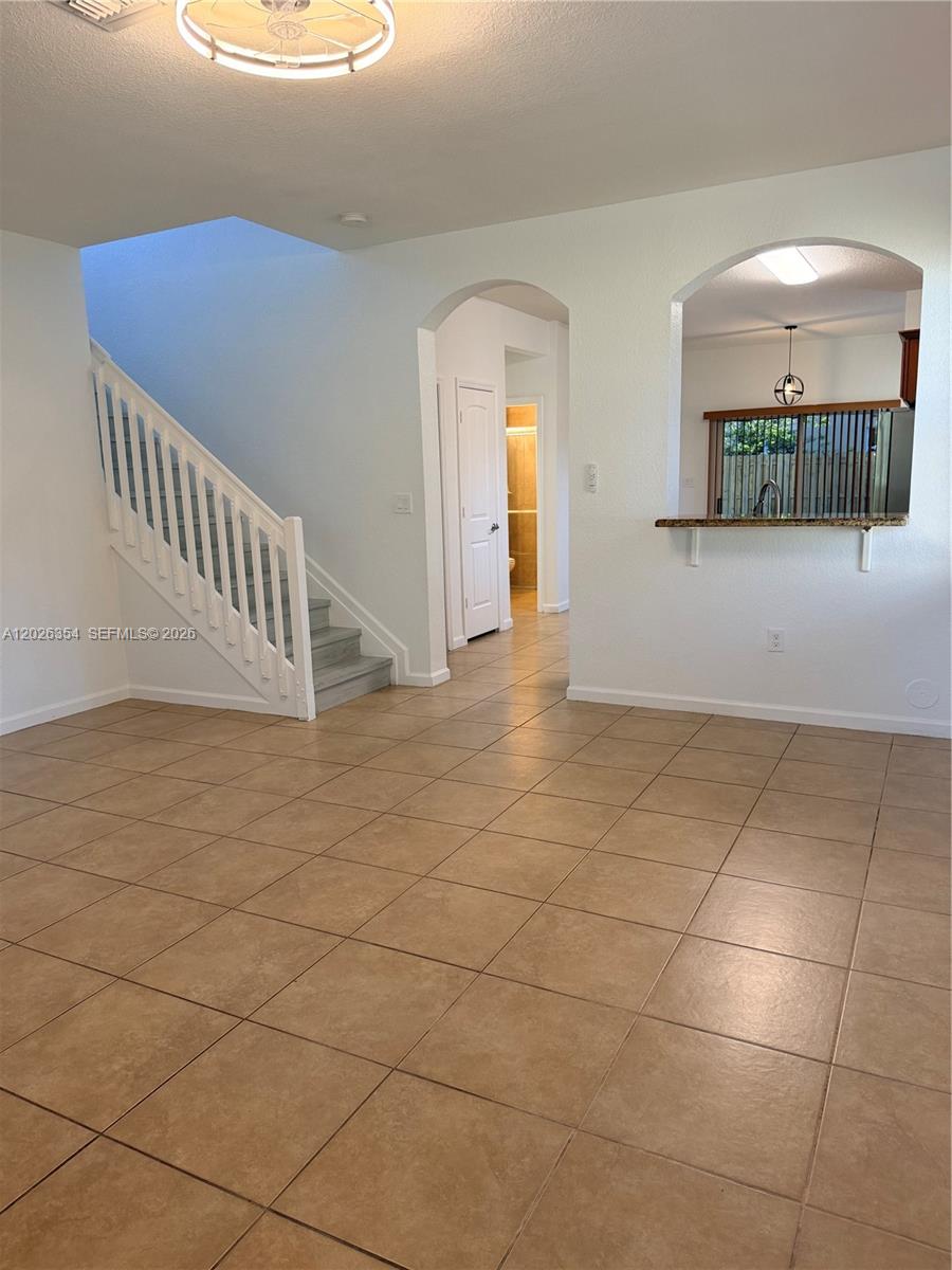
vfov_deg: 71.6
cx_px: 476
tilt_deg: -10.3
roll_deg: +1.7
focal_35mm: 24
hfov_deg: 56.8
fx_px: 880
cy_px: 635
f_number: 1.78
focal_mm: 6.76
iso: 250
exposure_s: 1/120
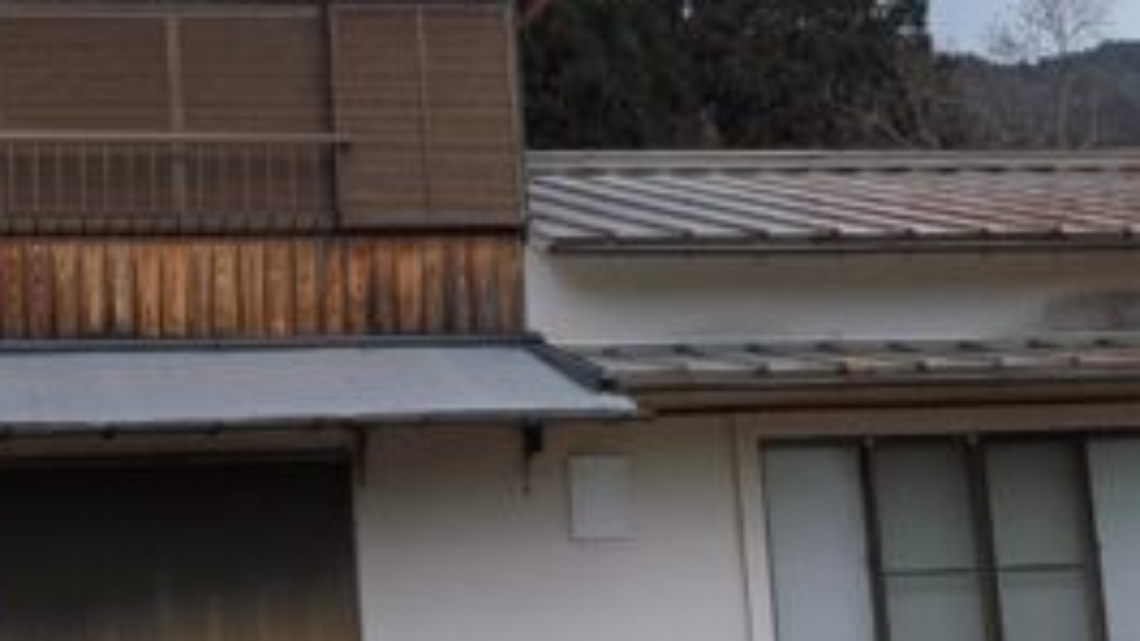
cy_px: 383
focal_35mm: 59
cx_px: 155
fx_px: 1783
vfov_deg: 20.4
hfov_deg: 33.9
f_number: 2.2
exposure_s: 1/1046
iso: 51
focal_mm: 1.83
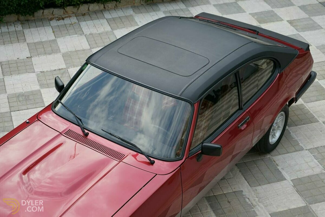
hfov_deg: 28.8
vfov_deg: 19.5
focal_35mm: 70
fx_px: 632
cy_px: 108
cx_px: 162
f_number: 5.6
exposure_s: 1/160
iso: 160
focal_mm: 70
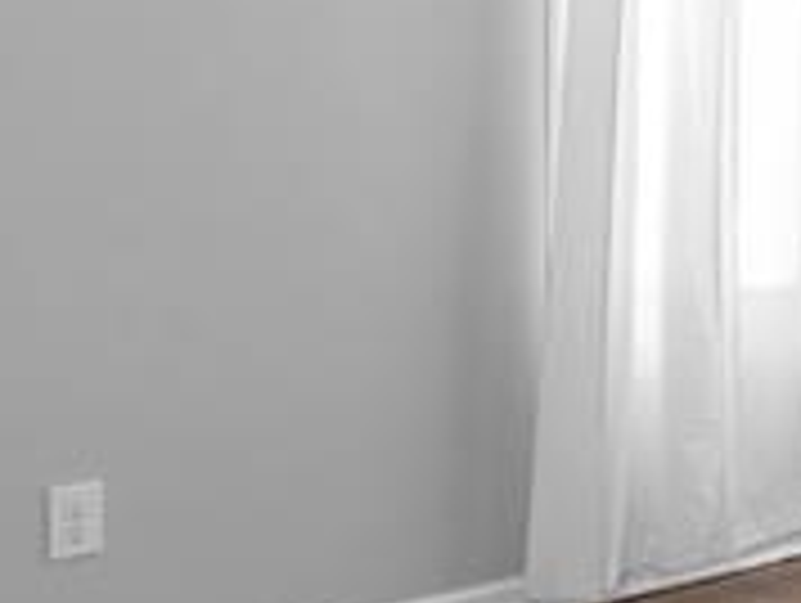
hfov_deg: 13.4
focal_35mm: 94
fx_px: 2178
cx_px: 2052
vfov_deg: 15.5
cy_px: 7
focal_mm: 17
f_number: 9
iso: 320
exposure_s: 1/160
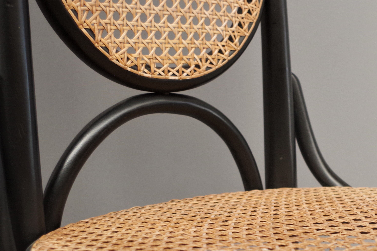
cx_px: 298
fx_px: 722
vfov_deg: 19.5
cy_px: 197
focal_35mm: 69
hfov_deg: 28.7
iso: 800
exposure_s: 1/60
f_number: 4
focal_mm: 23.13
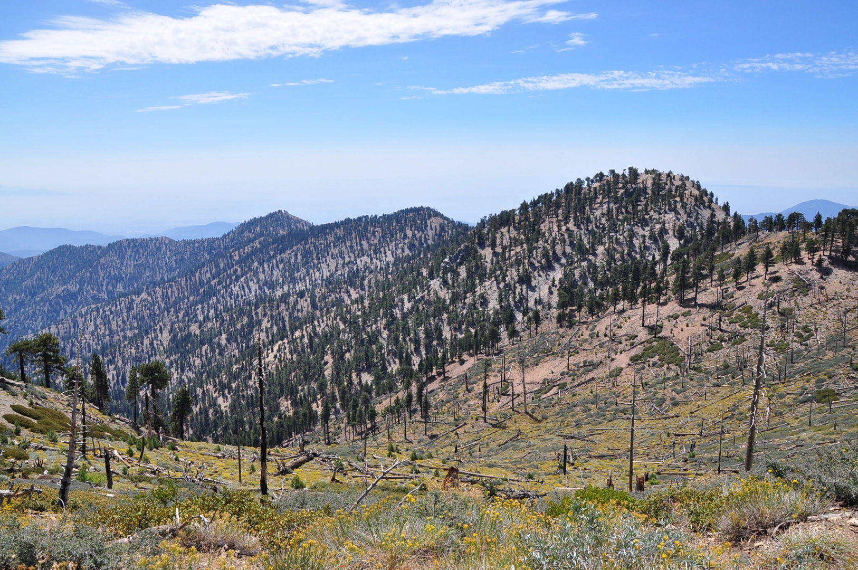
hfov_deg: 67.4
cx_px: 429
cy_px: 285
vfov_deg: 47.8
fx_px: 643
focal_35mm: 27
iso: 220
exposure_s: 1/400
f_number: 10
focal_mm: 18
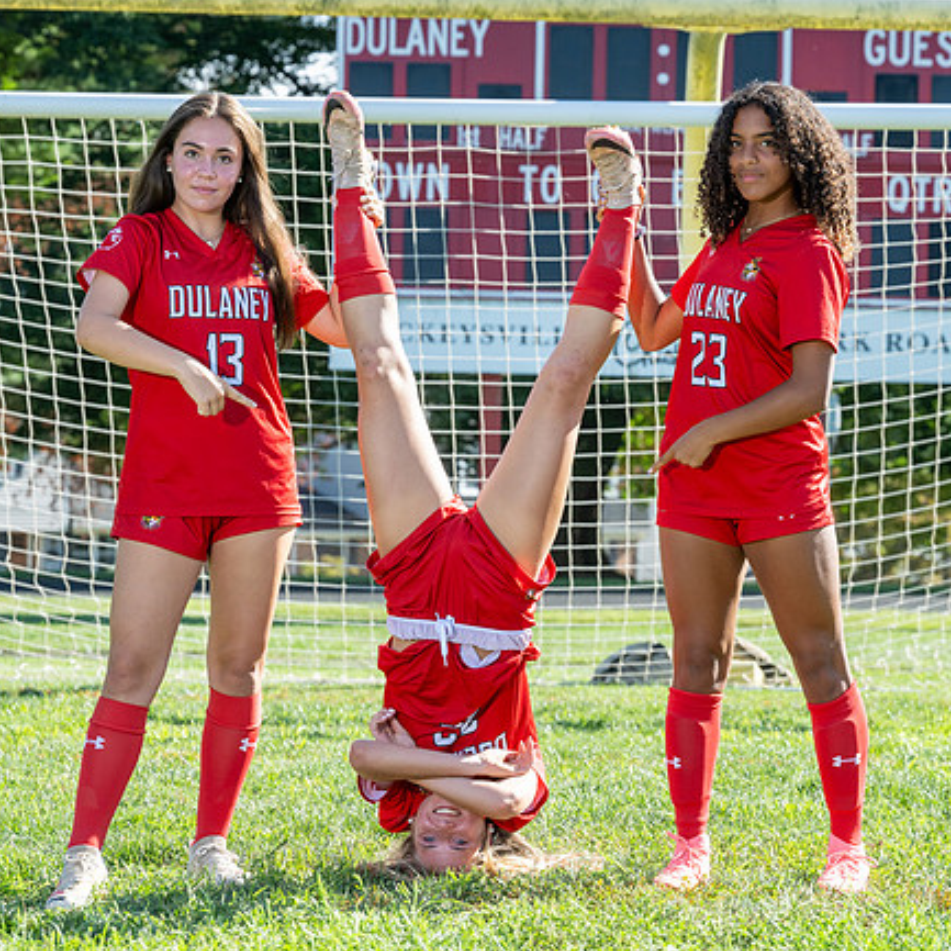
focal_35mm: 156
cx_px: 520
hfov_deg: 11.2
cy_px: 356
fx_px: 4849
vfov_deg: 11.2
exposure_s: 1/320
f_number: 5
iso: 100
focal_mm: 86
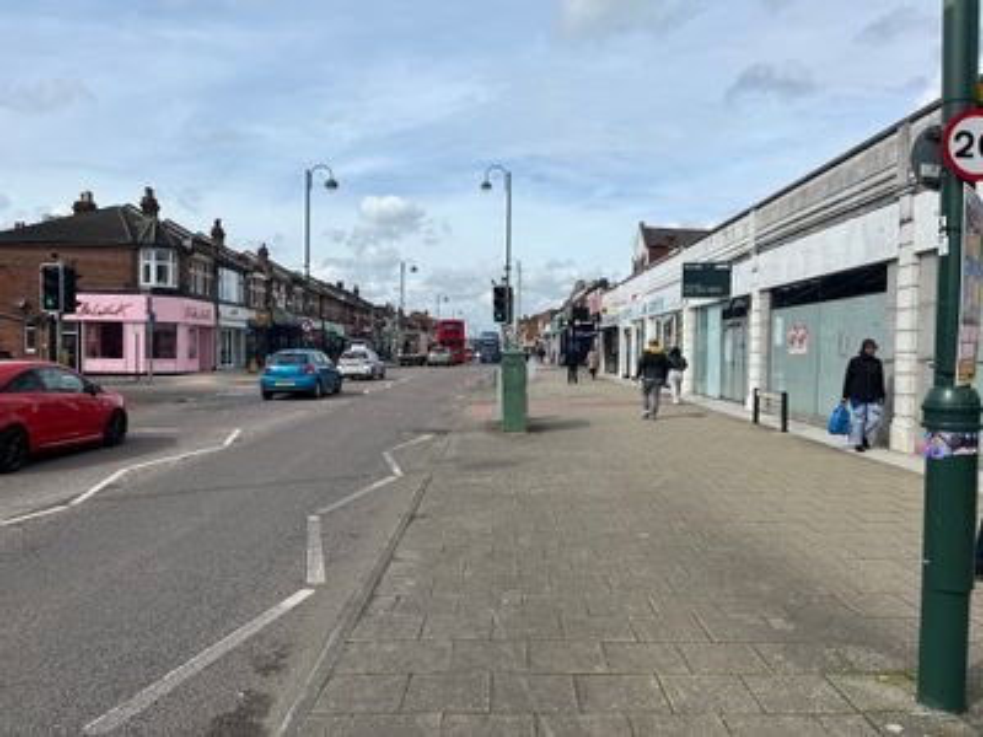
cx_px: 492
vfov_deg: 53.1
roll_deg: -0.7
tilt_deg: -1.8
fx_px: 738
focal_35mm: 26
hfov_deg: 67.3
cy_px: 368
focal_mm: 5.1
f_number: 1.6
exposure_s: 1/4310
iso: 50
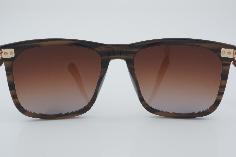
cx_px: 118
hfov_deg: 37.9
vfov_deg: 25.8
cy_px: 78
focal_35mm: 52
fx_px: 344
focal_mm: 35
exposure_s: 1/4
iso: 100
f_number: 32
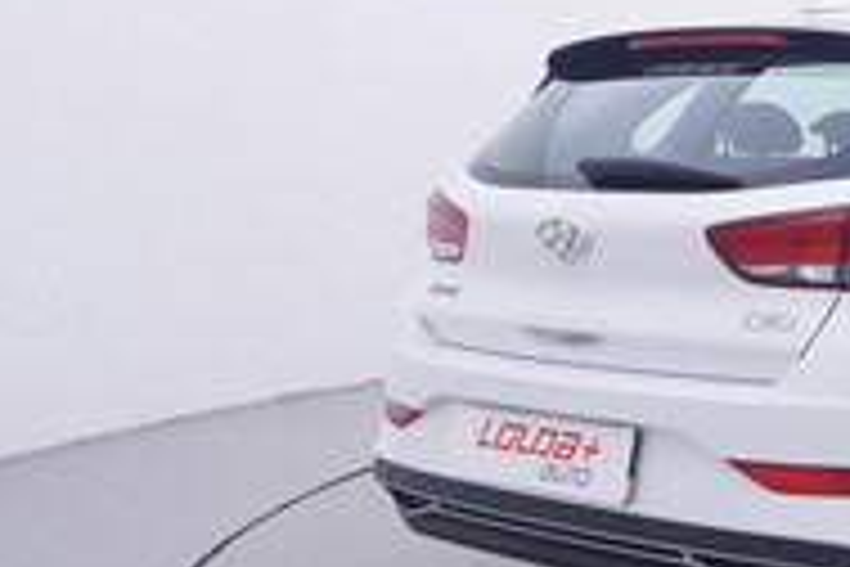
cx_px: 1158
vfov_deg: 20.7
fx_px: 1545
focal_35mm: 65
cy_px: 191
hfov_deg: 25.6
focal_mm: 15
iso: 200
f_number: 5
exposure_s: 1/80
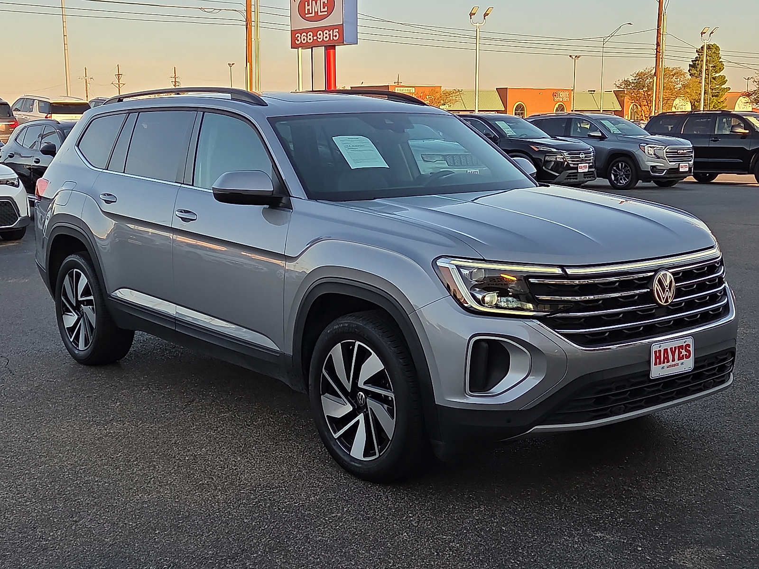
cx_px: 380
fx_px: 1031
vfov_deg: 30.9
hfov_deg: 40.4
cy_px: 284
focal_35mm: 47
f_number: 1.8
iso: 25
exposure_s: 1/588
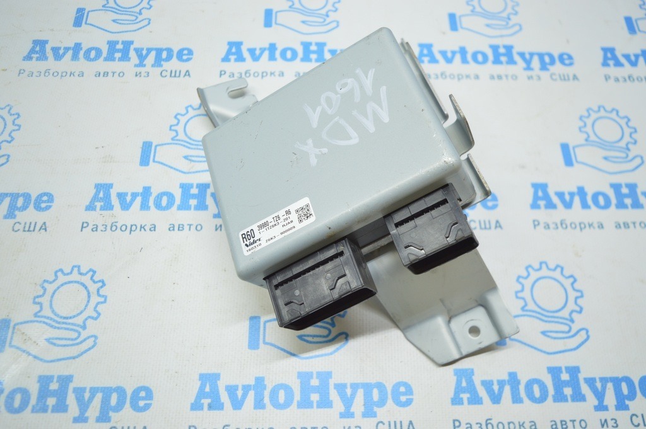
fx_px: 538
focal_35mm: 30
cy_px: 214
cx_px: 323
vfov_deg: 43.5
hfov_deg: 62.0
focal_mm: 20
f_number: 3.5
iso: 400
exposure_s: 1/60
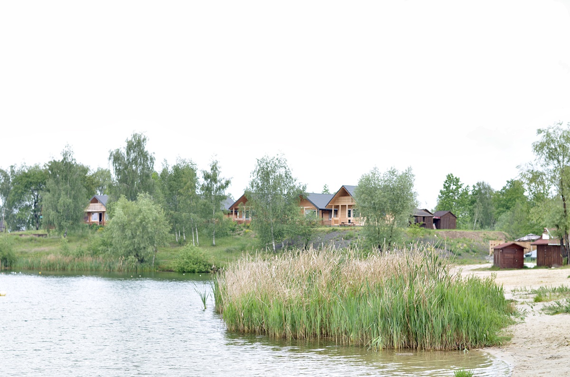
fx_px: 1185
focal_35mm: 75
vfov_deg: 18.1
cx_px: 285
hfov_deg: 27.1
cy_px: 188
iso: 100
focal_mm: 50
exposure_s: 1/160
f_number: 2.8
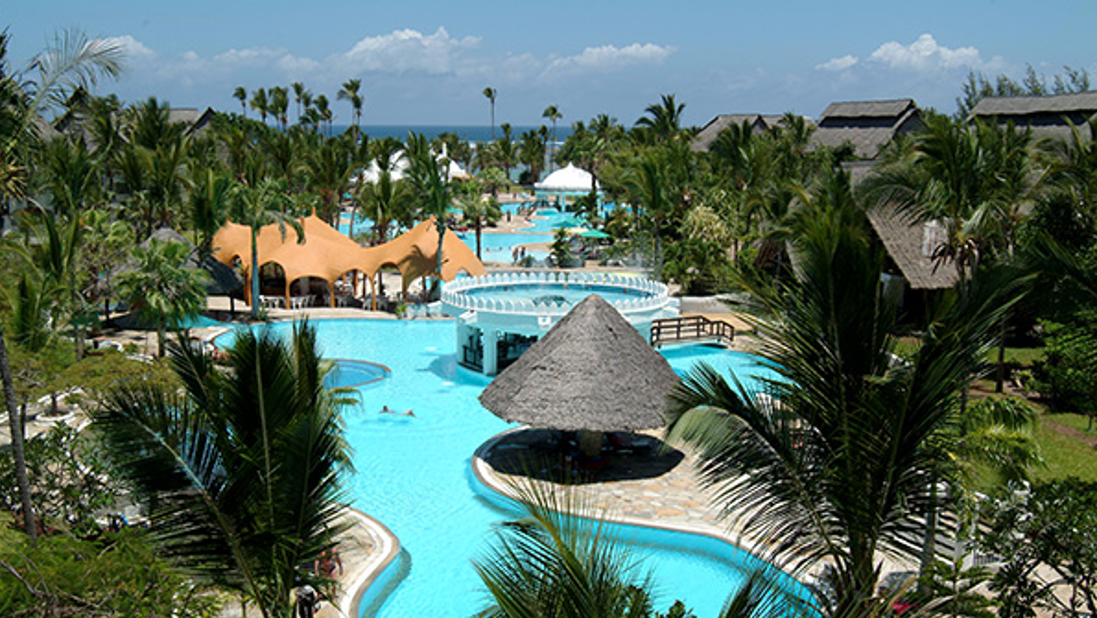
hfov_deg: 52.8
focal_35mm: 38
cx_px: 546
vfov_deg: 31.1
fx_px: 1106
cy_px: 365
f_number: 9.5
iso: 100
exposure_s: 1/350
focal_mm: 24
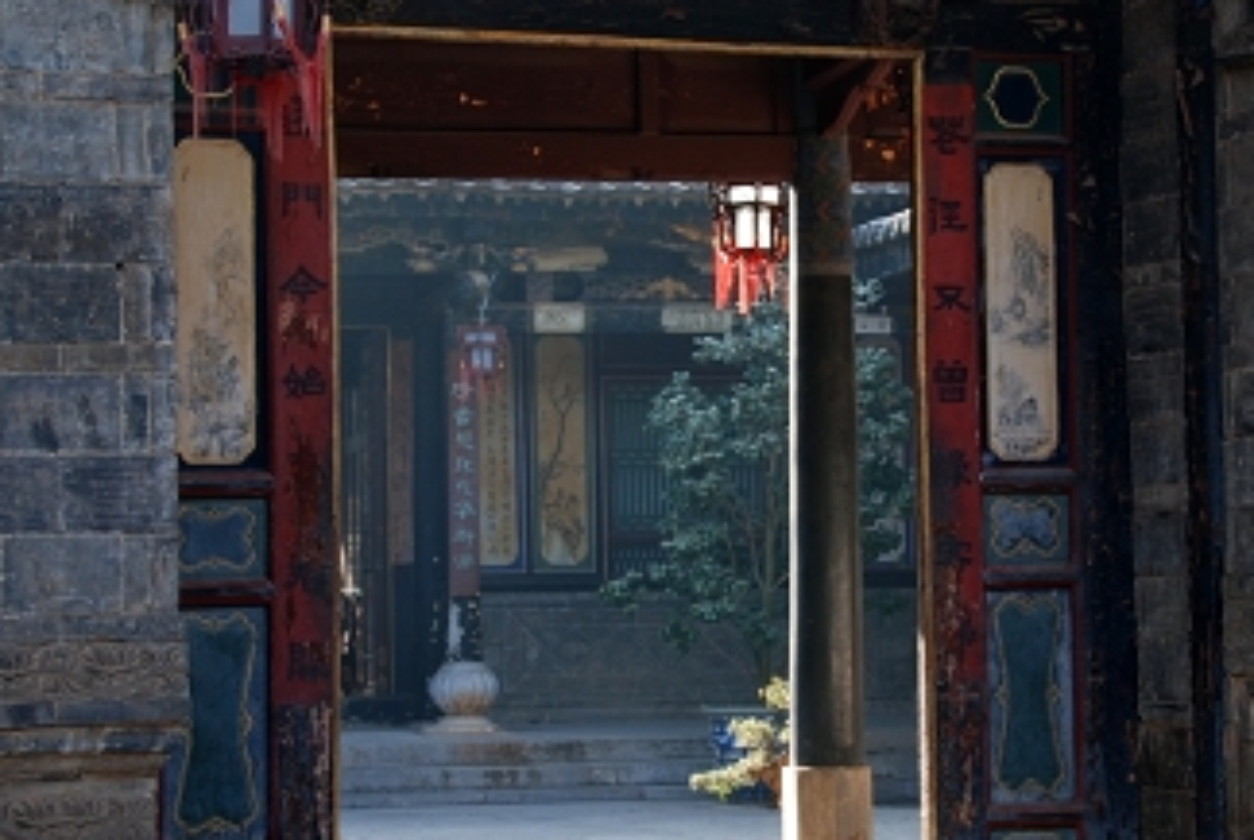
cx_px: 743
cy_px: 412
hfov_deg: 21.6
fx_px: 3282
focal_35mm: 94
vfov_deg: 14.6
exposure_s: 1/30
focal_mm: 29
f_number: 8
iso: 100
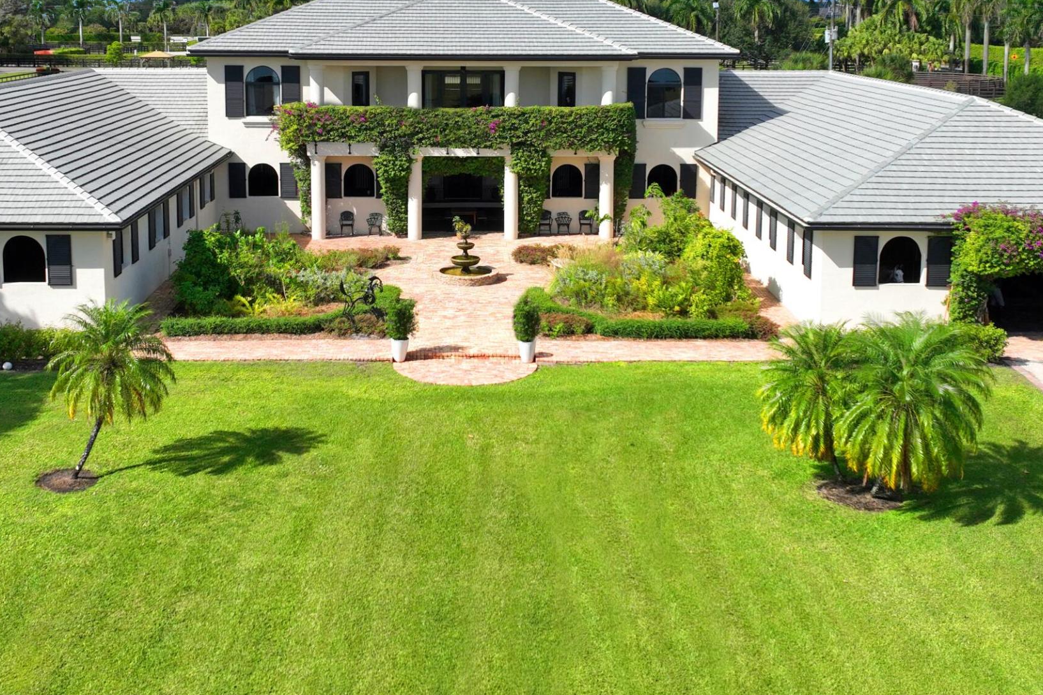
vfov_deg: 30.1
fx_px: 1275
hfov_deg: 44.4
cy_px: 194
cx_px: 466
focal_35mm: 44
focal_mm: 12.29
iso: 100
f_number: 2.8
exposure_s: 1/1600
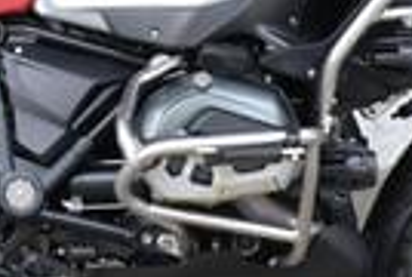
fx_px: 1755
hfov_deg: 13.4
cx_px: 137
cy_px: -78
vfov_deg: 8.9
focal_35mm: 153
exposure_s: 1/125
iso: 400
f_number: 5.6
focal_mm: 22
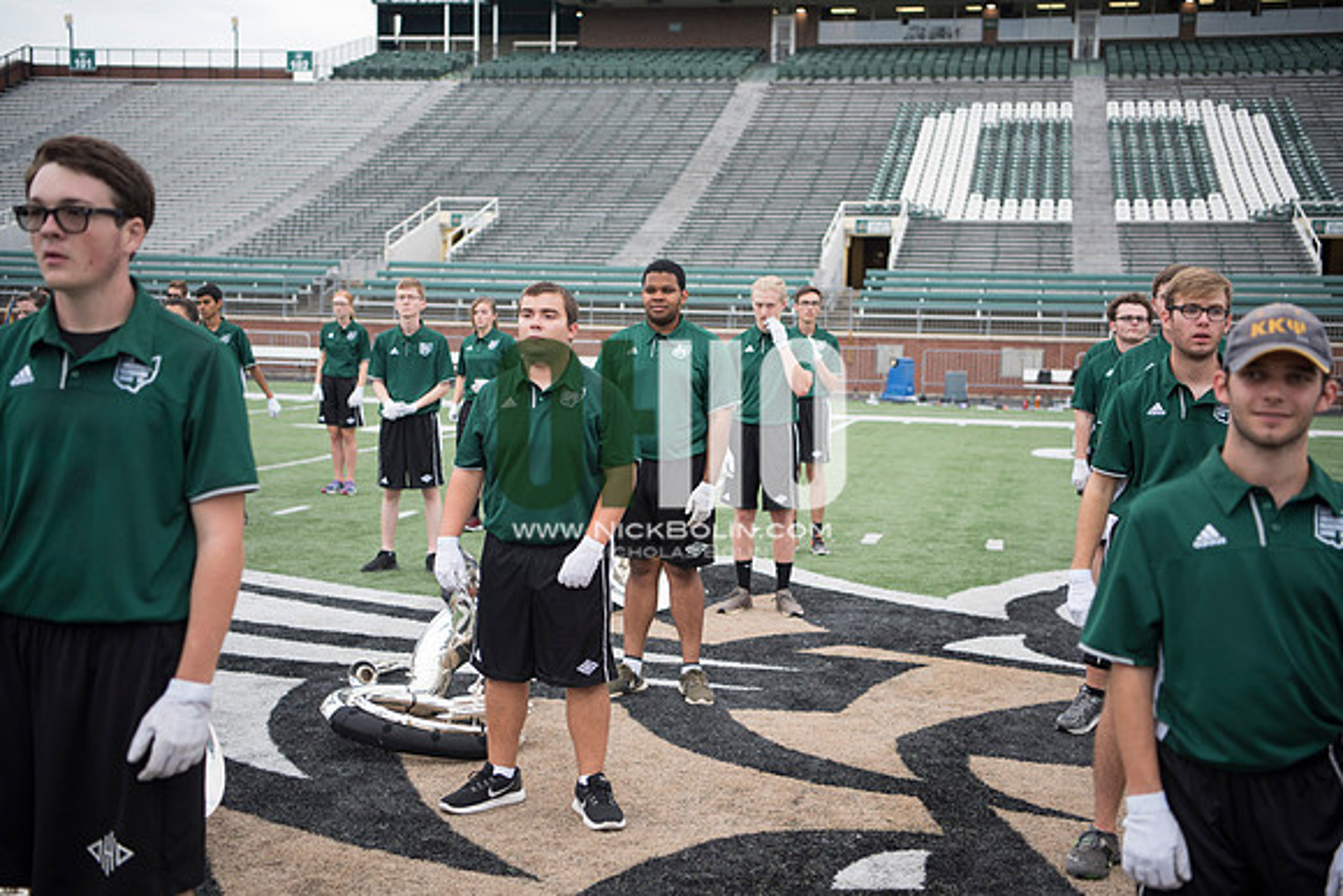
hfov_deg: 39.6
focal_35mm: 50
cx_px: 672
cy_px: 448
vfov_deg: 27.0
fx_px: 1866
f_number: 2.8
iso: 400
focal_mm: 50
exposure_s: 1/400
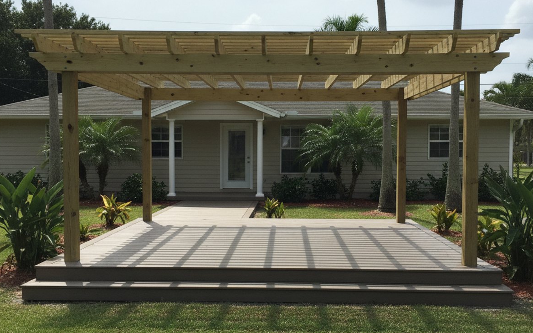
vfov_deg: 49.3
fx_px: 363
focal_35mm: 25
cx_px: 267
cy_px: 167
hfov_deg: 72.6
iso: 531
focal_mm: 6.4
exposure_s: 1/153
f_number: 1.8
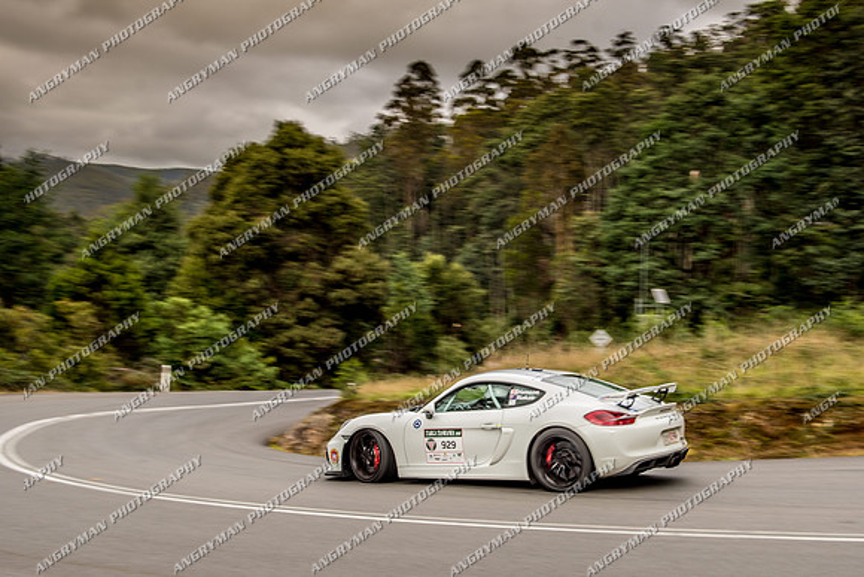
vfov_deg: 30.5
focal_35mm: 44
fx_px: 1057
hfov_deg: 44.4
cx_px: 453
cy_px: 302
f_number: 8
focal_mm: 28
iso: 80
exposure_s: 1/100
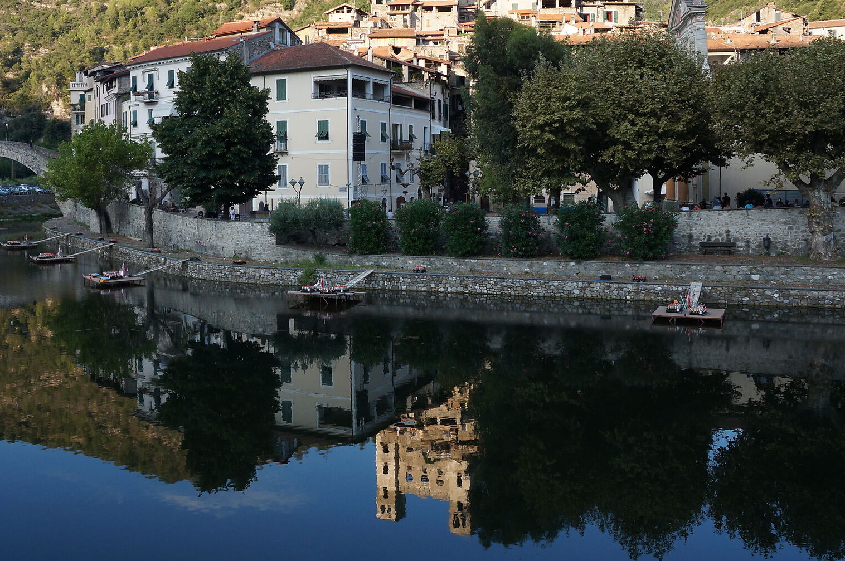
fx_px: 891
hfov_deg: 50.7
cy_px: 209
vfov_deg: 34.8
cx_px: 378
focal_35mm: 38
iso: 200
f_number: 7.1
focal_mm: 16
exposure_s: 1/200
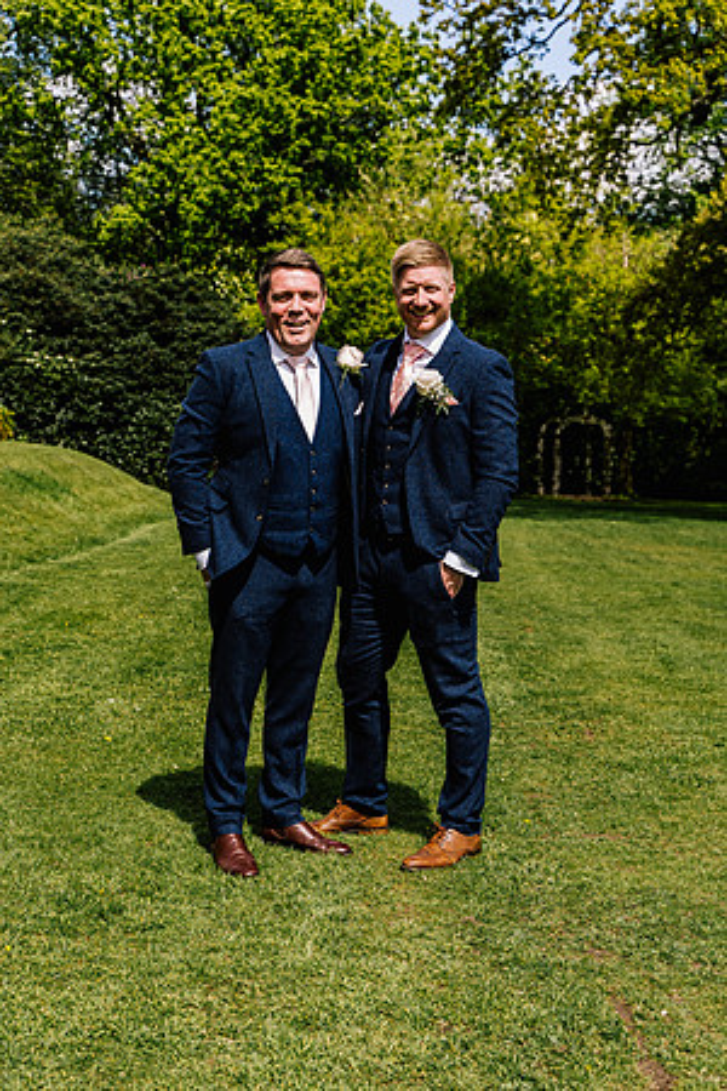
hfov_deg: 27.5
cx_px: 364
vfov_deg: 40.3
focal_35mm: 49
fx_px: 1484
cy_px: 546
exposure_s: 1/640
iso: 160
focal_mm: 49
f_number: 4.5
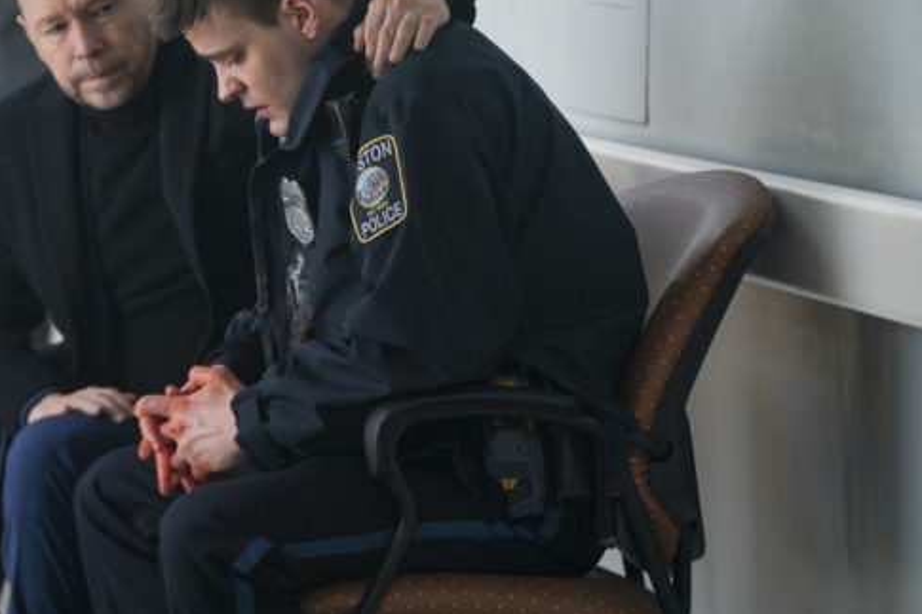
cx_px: 354
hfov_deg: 9.6
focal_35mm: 214
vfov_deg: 6.4
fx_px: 5479
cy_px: 274
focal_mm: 173
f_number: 3.5
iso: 2500
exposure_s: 1/160
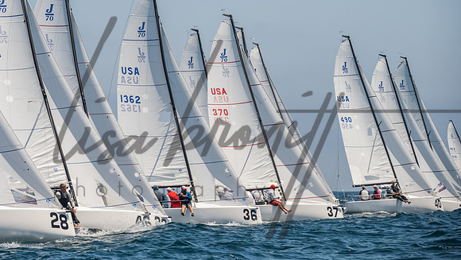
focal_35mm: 182
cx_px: 193
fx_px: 2230
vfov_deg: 6.7
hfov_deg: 11.8
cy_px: 82
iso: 800
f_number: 8
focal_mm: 150
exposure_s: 1/1000
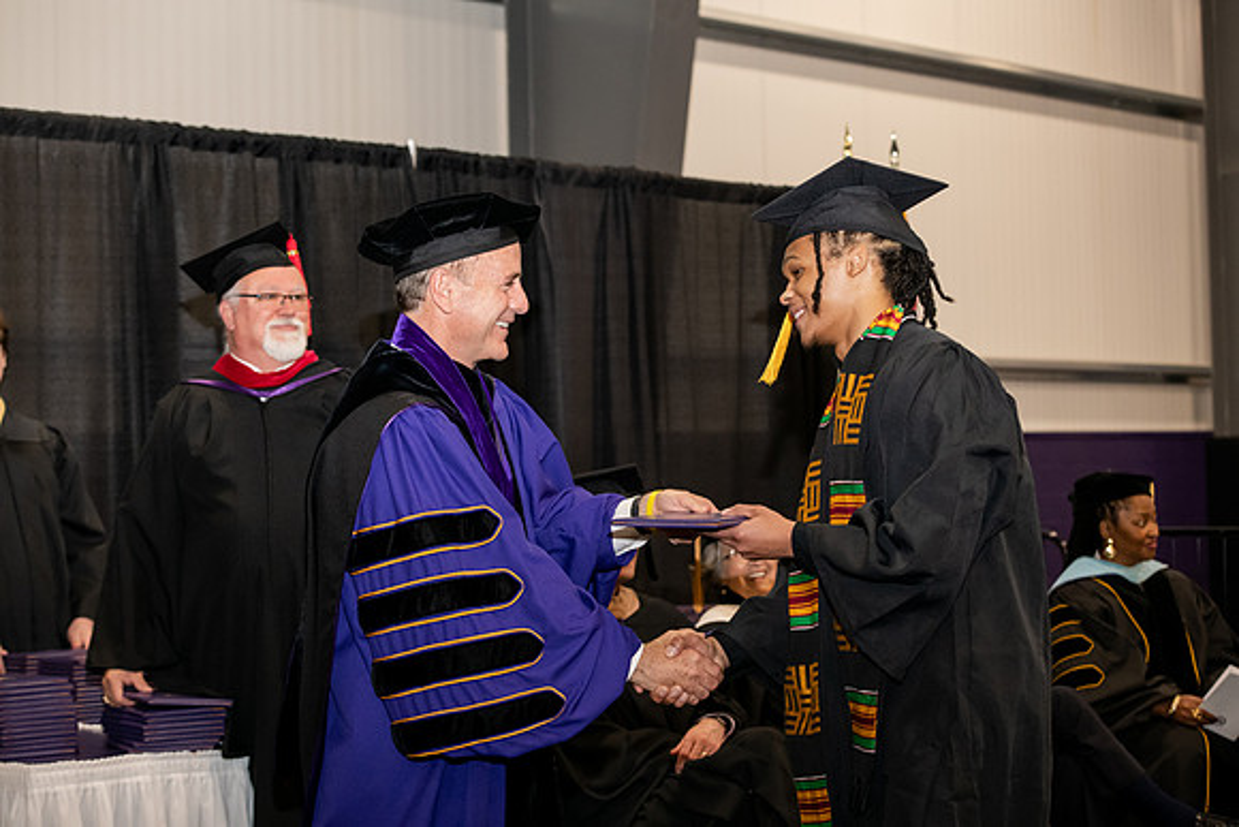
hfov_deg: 28.8
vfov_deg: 19.5
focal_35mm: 70
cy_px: 414
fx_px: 2410
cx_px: 620
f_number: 5
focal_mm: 70
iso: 2000
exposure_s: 1/200
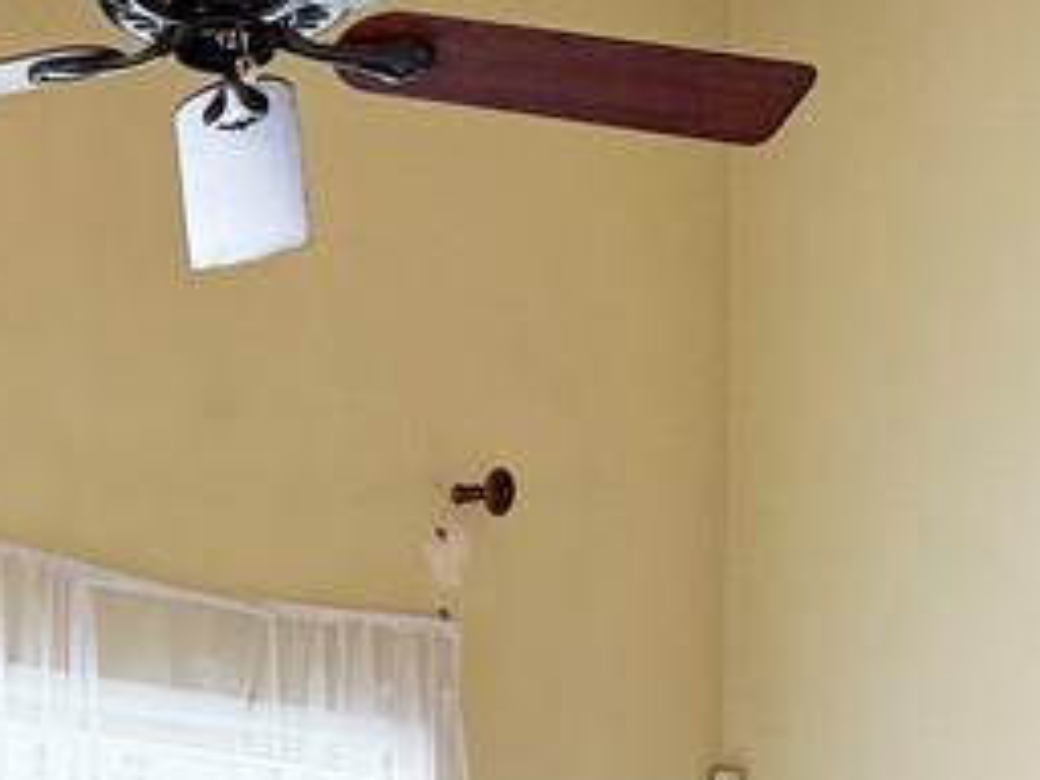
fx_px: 2884
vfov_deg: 14.3
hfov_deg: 19.6
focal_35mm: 96
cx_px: -89
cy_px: 1198
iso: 250
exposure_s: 1/120
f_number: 1.8
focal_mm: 6.76
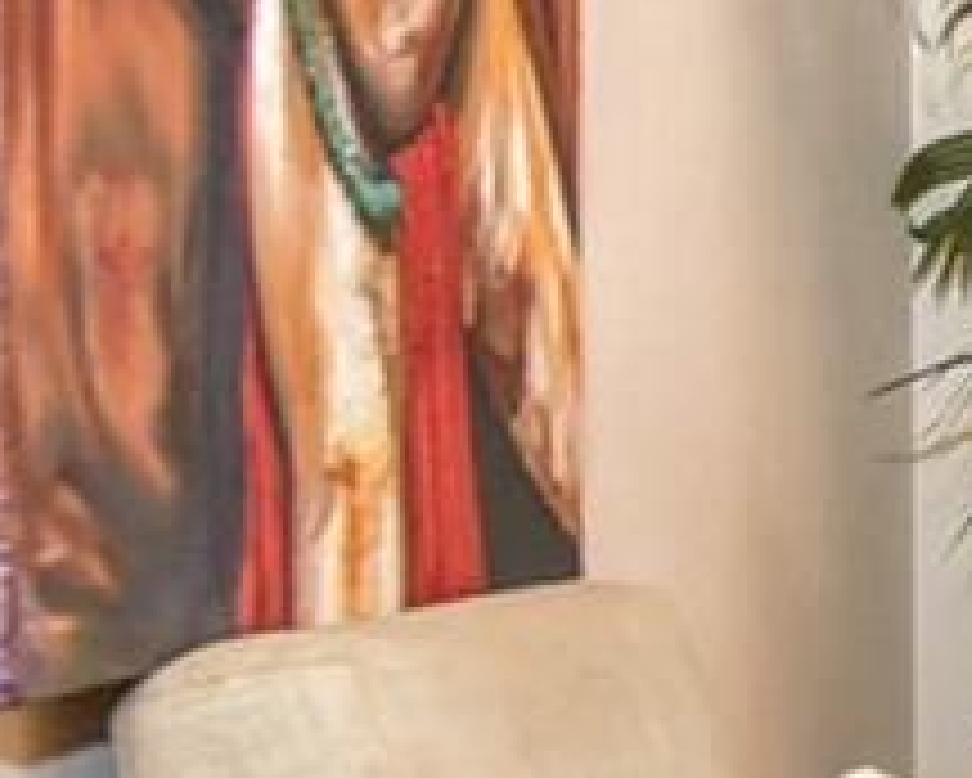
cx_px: 3483
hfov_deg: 8.3
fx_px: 4864
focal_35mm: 169
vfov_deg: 9.1
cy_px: 477
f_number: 4.5
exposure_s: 1/80
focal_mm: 19
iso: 800
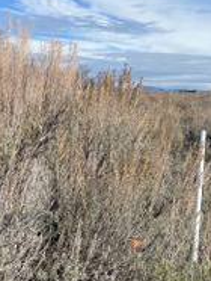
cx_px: 185
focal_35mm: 67
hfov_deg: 21.5
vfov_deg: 28.8
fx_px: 543
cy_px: 101
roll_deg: -0.8
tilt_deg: +0.2
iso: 32
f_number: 1.6
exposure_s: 1/4831
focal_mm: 4.2
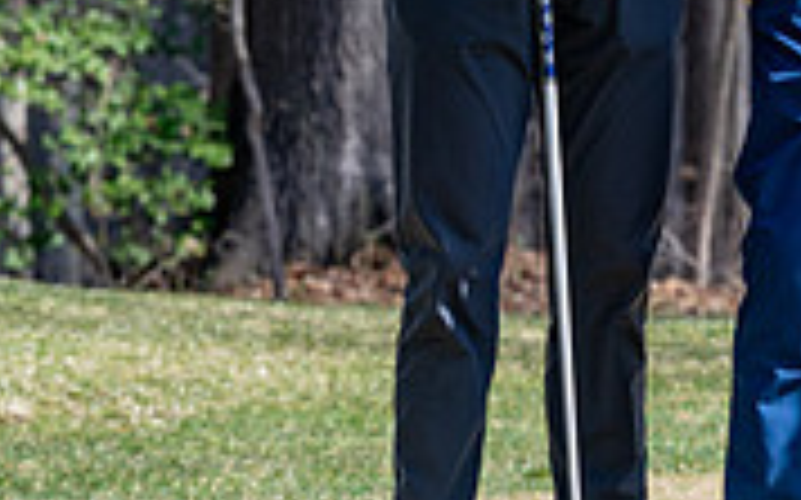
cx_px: 1422
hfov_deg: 6.4
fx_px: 6959
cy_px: -87
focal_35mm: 319
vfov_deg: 4.1
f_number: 5
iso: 140
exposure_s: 1/500
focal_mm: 77
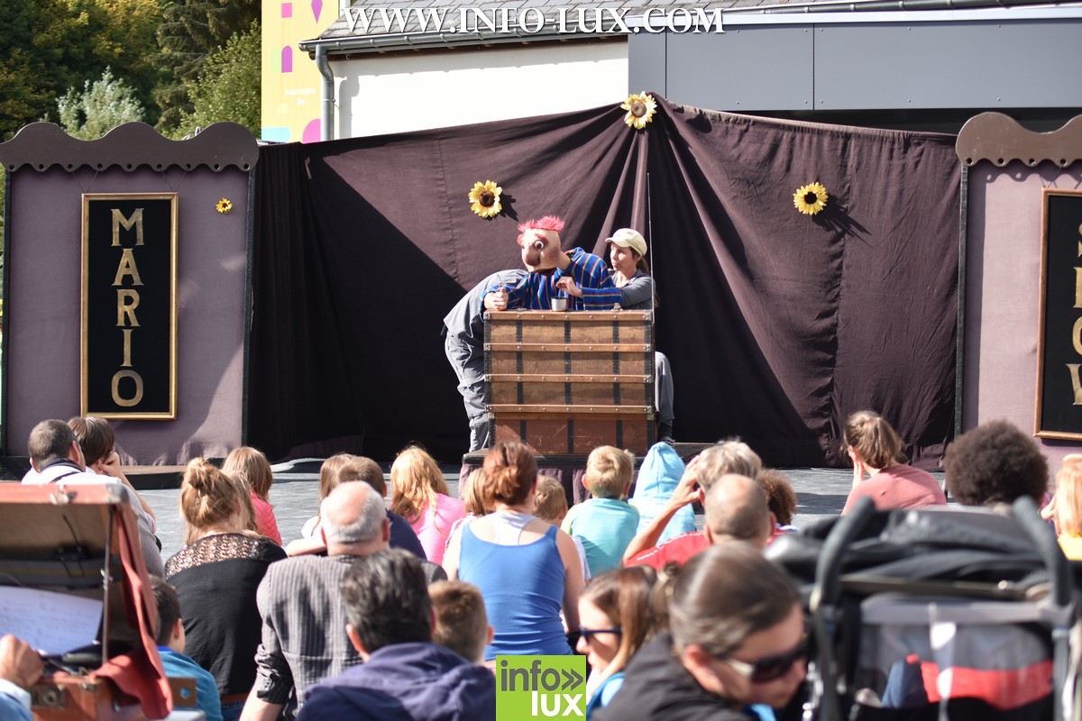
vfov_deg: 18.2
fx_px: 2254
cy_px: 360
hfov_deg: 27.0
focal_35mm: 75
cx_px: 541
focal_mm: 50
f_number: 3.2
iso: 250
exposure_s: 1/1600
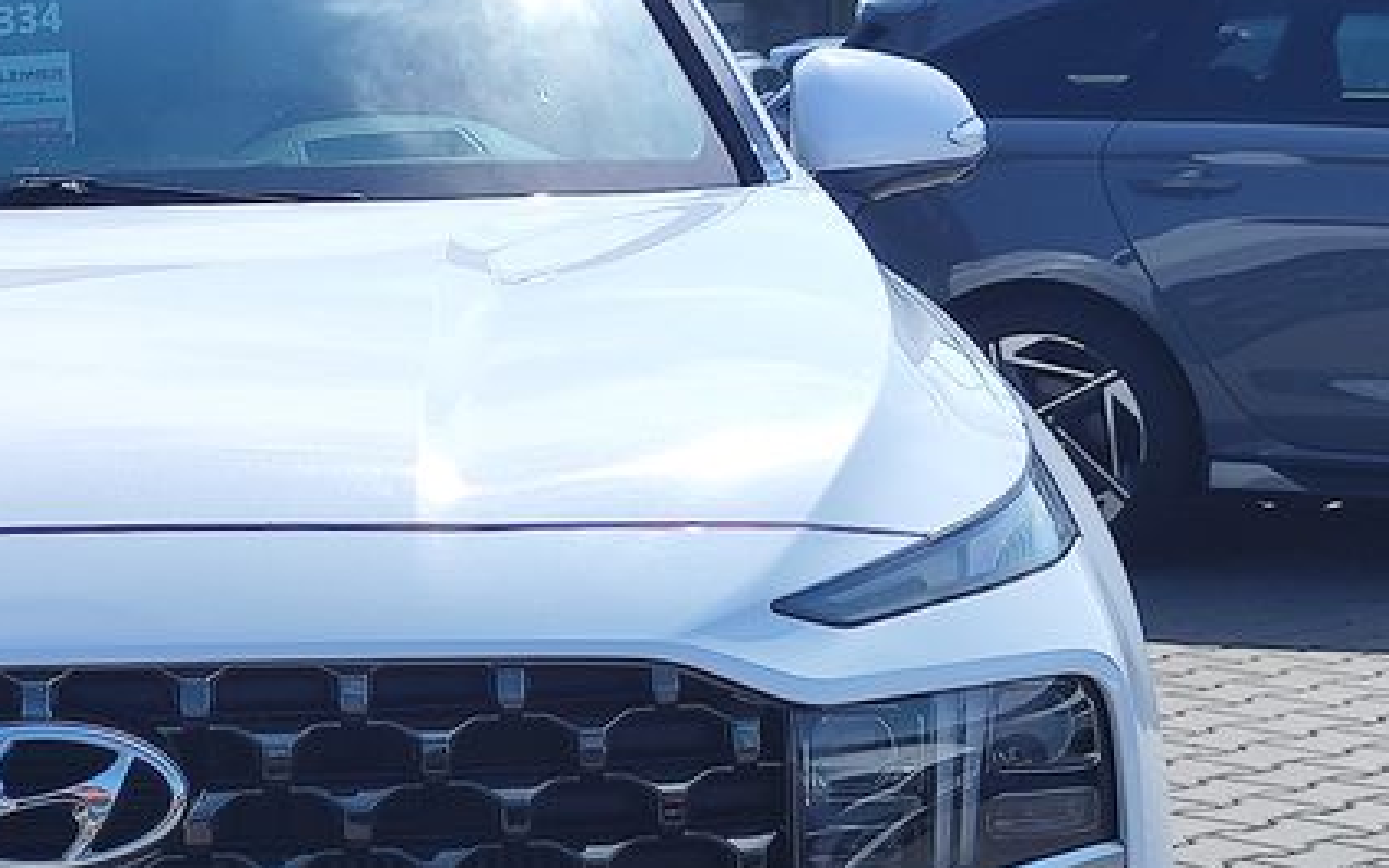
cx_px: 10
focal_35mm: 69
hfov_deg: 28.1
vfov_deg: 18.9
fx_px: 2612
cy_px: 449
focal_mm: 7.01
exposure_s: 1/1027
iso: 50
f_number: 1.69
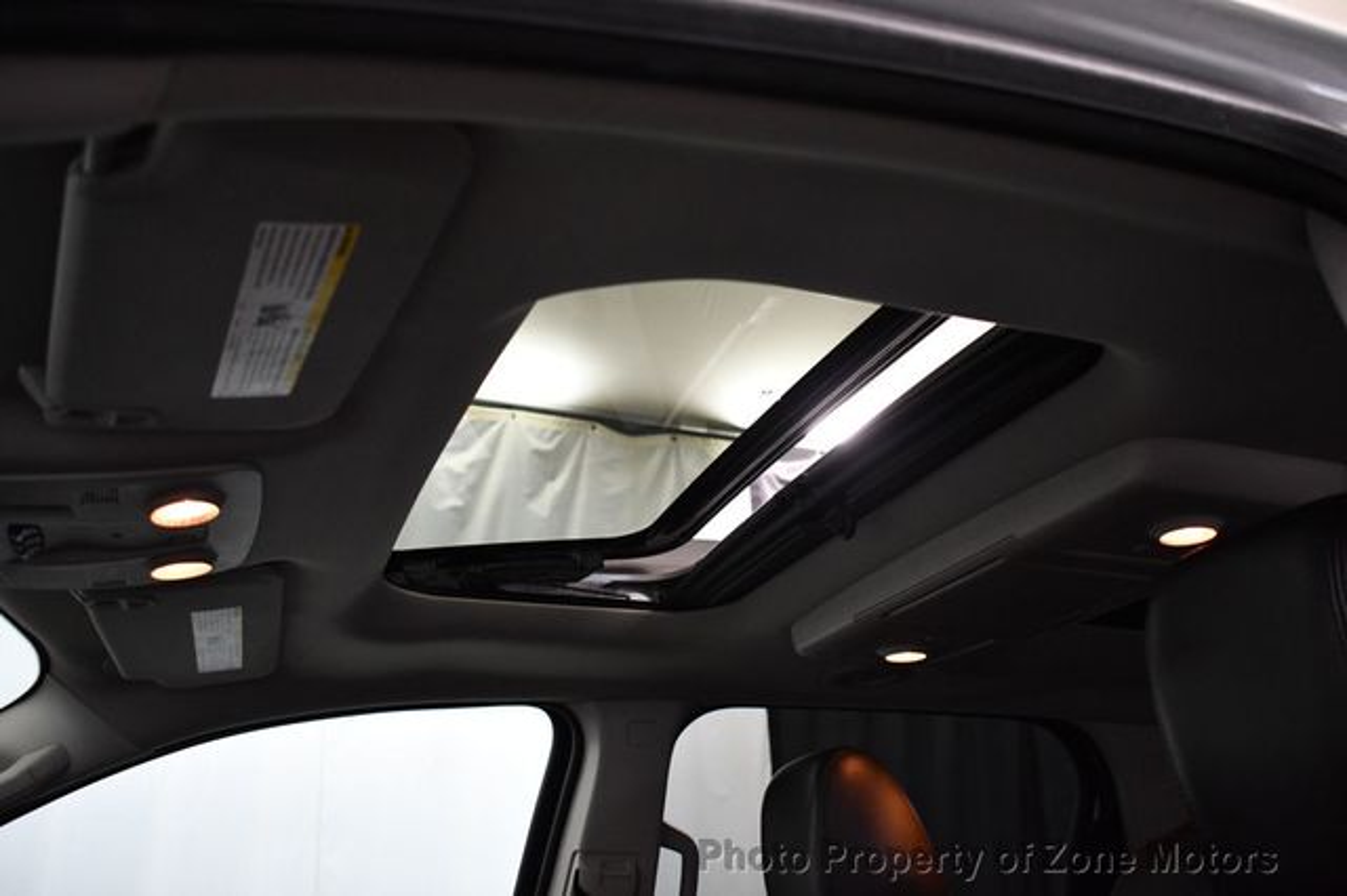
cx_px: 674
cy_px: 448
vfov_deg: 38.8
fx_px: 1271
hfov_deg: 55.8
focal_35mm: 34
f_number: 3.8
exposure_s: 1/125
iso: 2200
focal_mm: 23
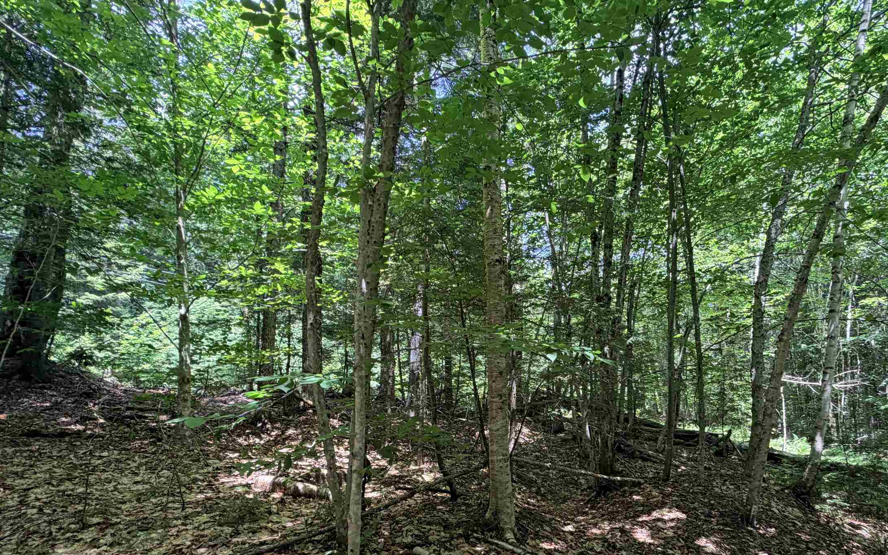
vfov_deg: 56.0
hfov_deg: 81.5
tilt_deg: +7.1
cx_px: 522
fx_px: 508
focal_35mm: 21
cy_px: 373
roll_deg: +2.3
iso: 125
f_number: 2.2
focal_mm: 2.22
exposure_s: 1/121
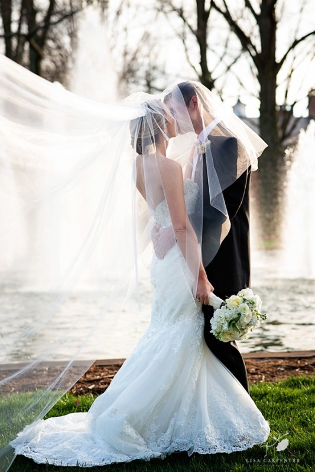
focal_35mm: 85
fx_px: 1116
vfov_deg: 23.9
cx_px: 158
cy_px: 236
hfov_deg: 16.1
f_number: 3.5
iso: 250
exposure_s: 1/250
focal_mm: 85
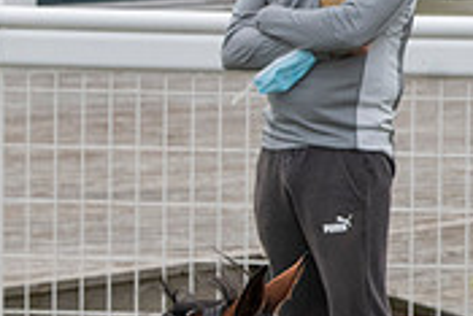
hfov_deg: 1.5
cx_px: -222
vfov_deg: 1.0
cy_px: 482
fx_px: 17686
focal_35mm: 1345
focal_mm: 270
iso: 1000
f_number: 8
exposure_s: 1/1000
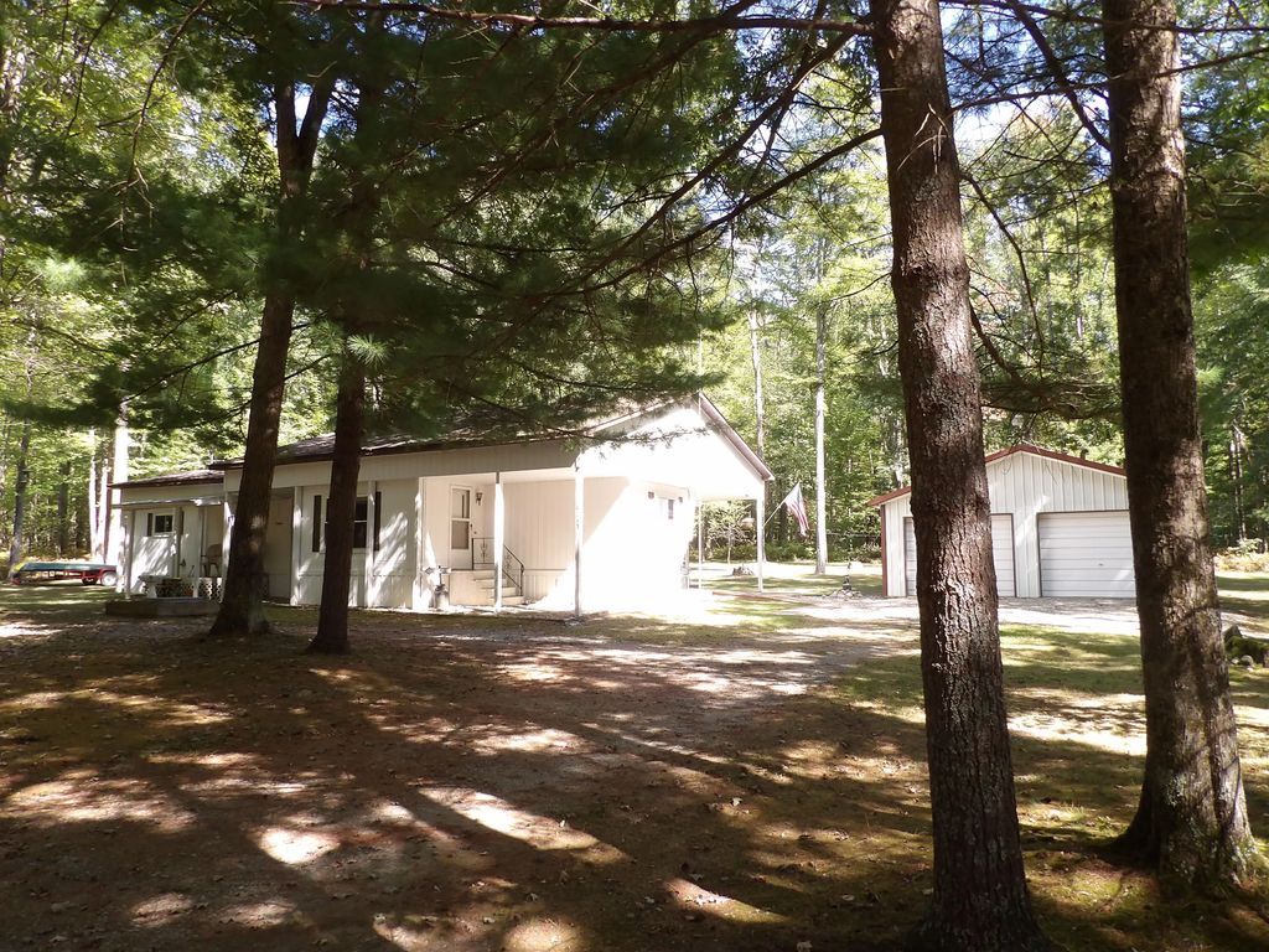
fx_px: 880
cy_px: 476
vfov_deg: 56.8
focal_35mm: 24
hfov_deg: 71.6
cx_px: 634
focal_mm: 4.3
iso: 100
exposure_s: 1/109
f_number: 3.2
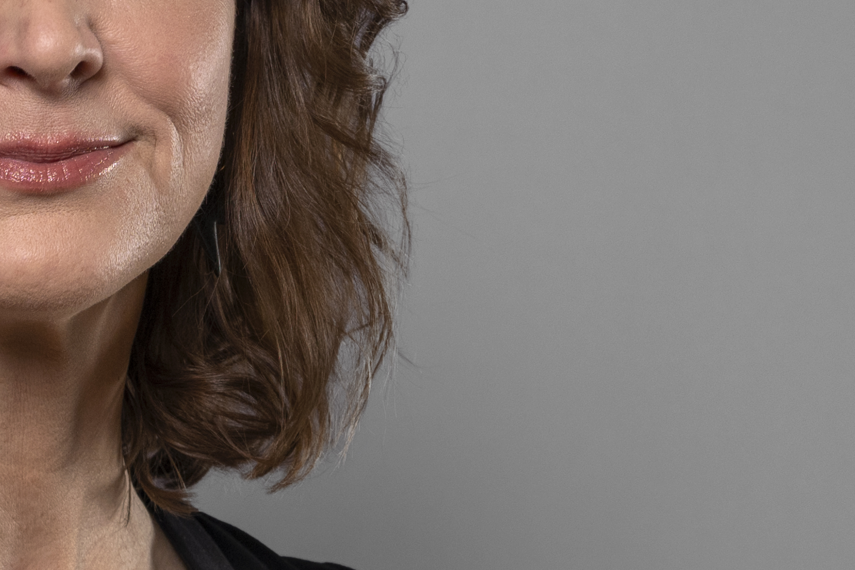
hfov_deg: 7.8
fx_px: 6079
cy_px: 862
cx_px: -543
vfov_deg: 5.3
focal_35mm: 256
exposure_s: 1/200
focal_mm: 50
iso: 125
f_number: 4
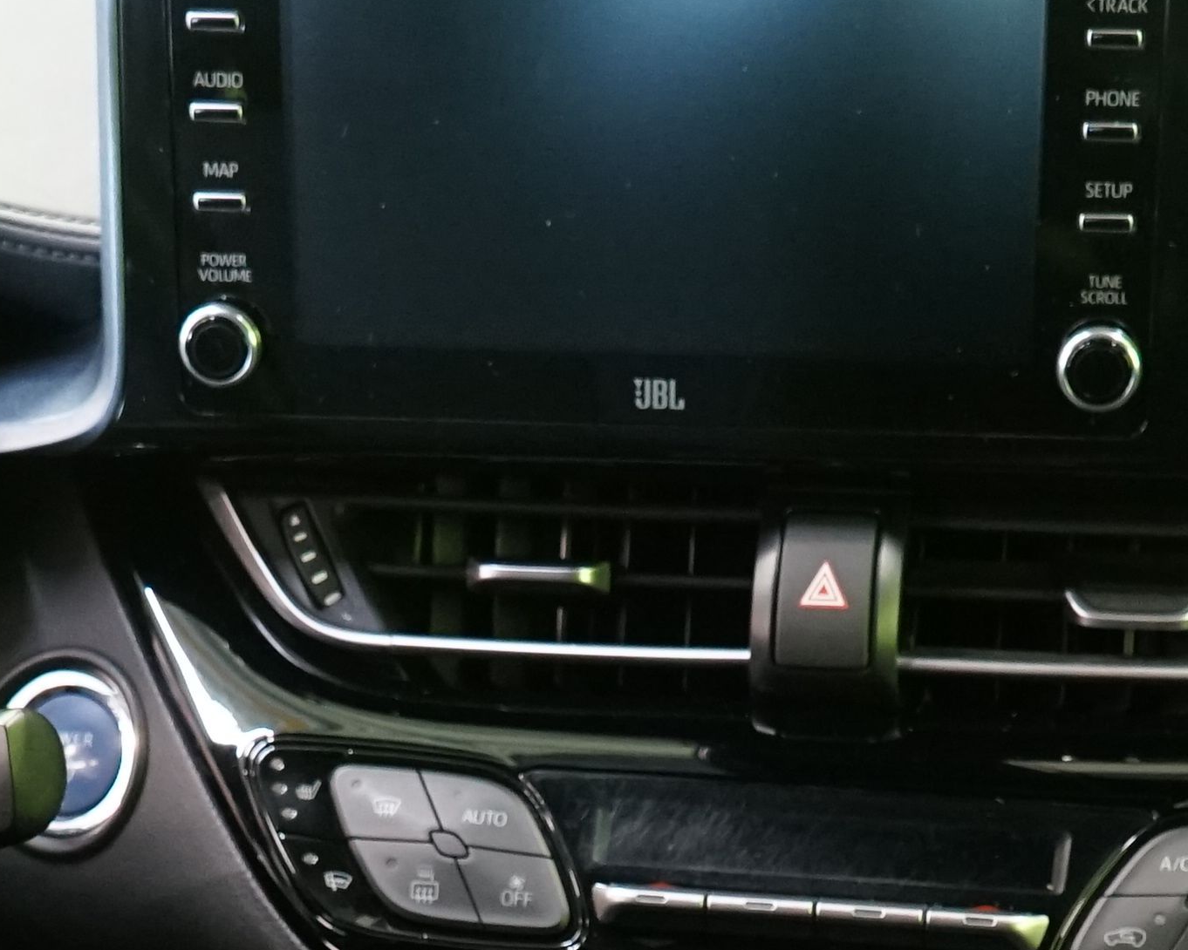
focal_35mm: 124
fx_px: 4360
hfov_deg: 15.5
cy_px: 1333
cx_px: 665
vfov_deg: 12.0
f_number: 5
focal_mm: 30
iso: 2500
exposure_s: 1/15
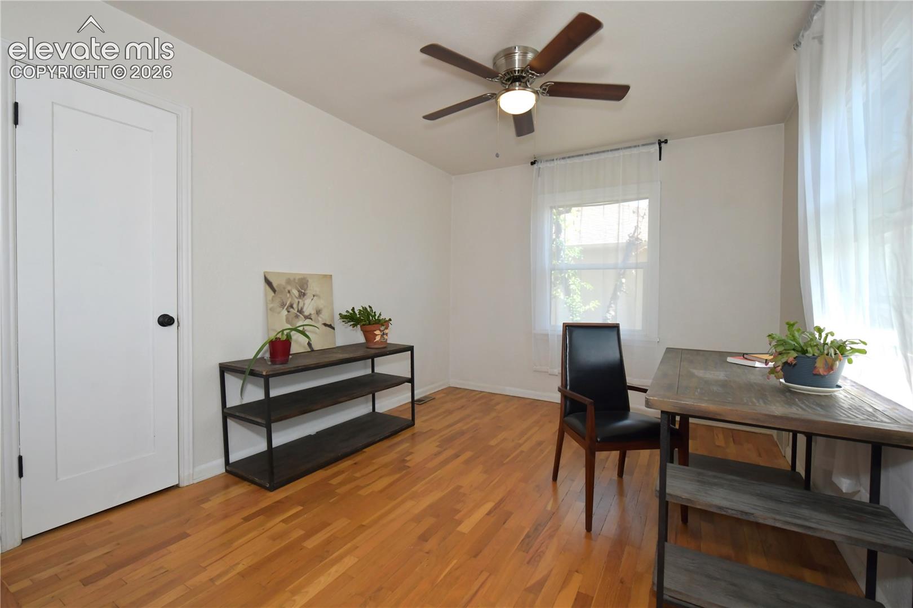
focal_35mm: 16
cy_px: 304
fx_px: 406
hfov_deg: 96.7
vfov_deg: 73.7
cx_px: 456
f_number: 8
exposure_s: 1/250
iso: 1250
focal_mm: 16
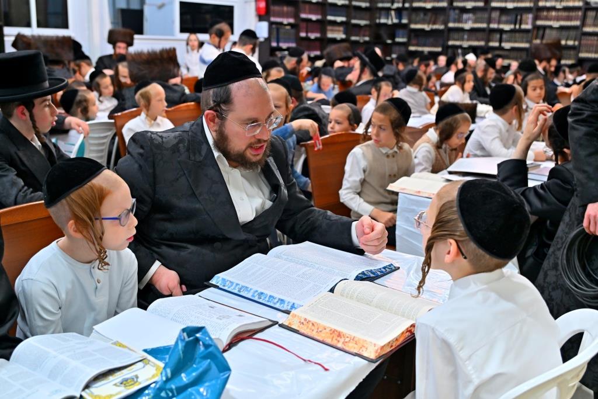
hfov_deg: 49.5
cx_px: 299
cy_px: 200
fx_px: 648
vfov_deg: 34.2
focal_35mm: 39
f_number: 4
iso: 800
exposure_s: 1/200
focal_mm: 39
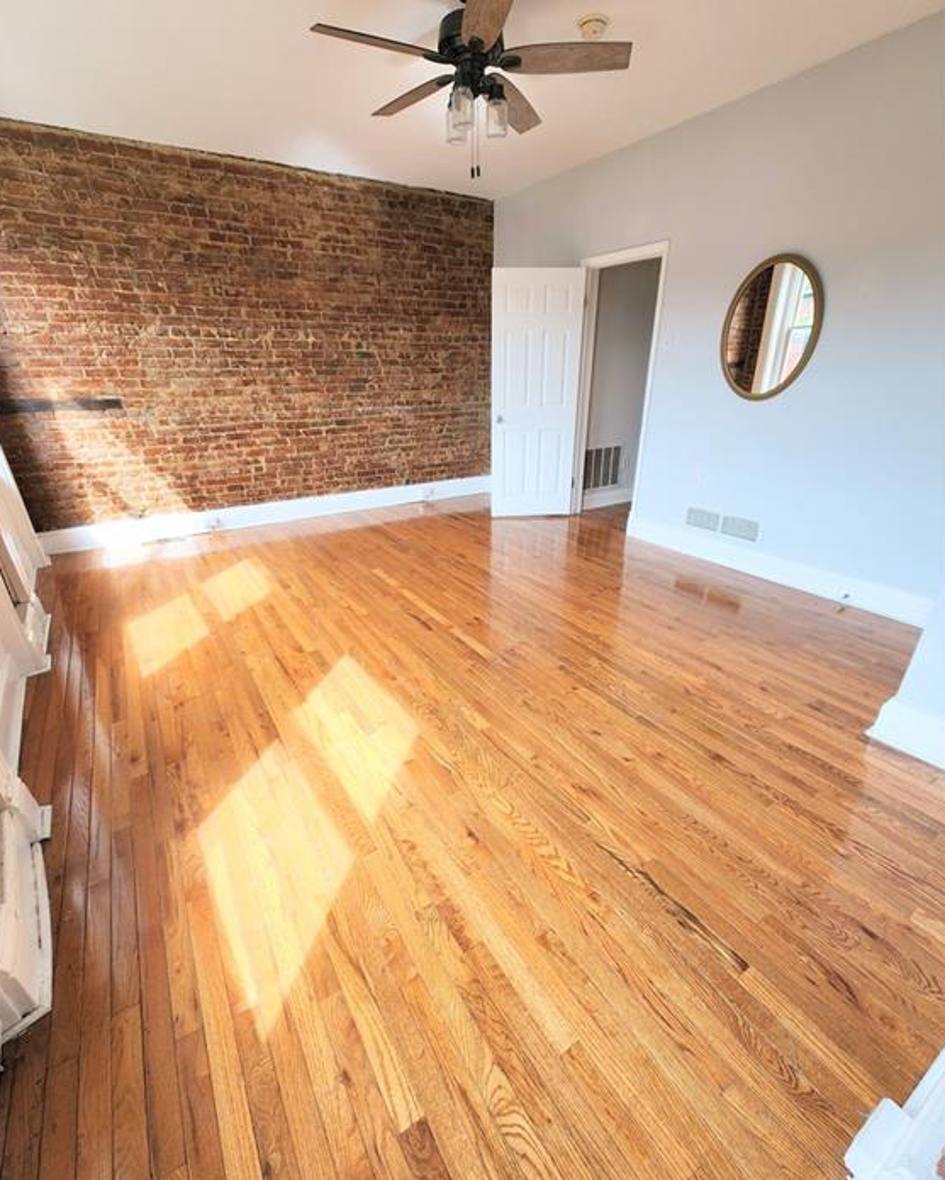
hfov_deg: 88.0
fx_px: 489
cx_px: 465
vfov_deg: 100.6
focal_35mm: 14
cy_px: 624
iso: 80
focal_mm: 2.2
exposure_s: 1/120
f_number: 2.2
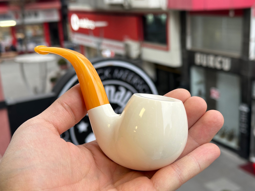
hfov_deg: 39.7
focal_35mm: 48
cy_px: 96
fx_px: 354
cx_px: 128
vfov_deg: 30.3
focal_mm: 6.86
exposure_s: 1/121
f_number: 1.78
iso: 50
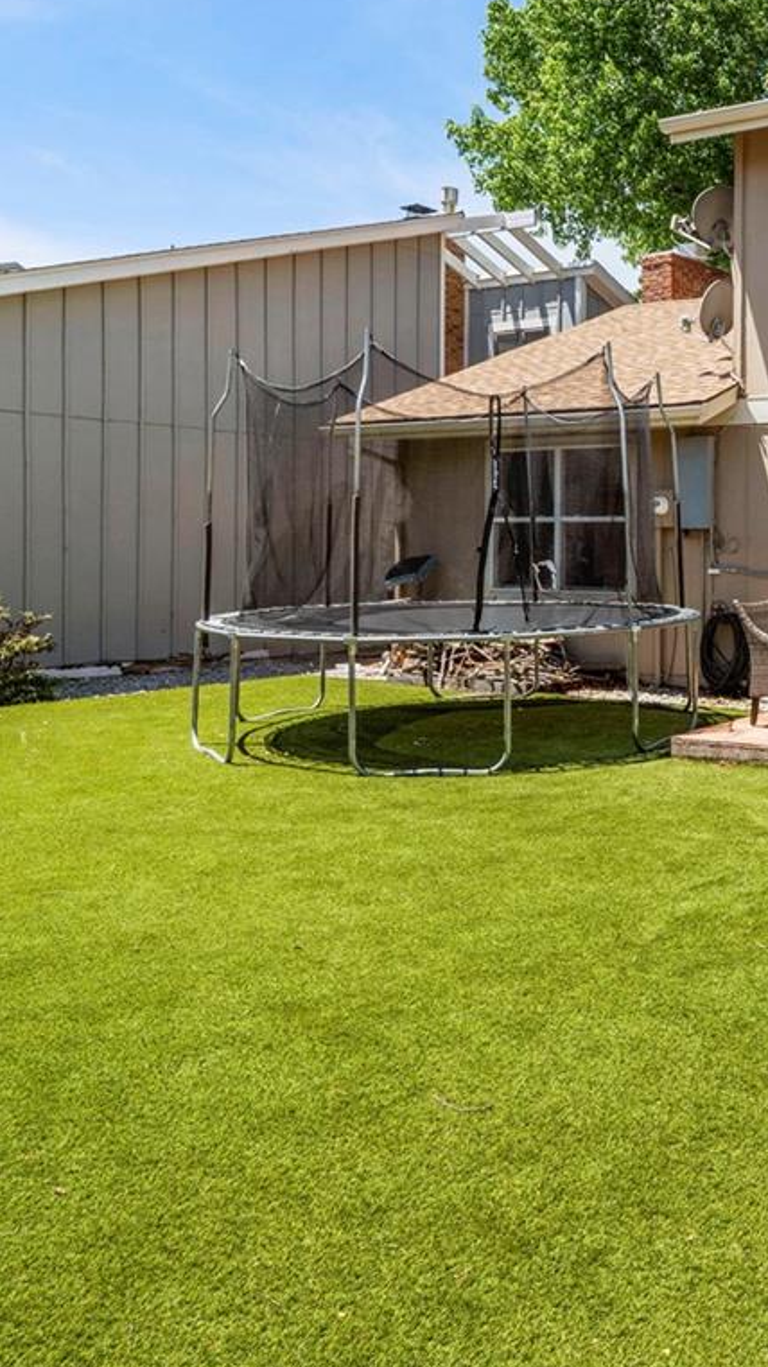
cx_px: 800
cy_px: 556
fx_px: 1244
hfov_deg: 31.3
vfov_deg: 57.2
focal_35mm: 34
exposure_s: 1/500
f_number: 9
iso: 400
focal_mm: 15.6
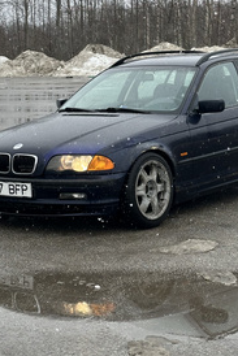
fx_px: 901
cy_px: 101
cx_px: 142
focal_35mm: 91
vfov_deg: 22.2
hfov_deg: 15.0
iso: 64
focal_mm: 6.86
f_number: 1.78
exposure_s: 1/608
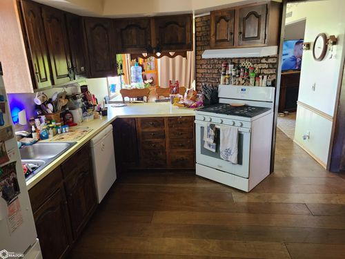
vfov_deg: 53.1
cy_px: 130
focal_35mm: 26
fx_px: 259
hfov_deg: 67.3
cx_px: 172
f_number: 1.8
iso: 250
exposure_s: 1/40
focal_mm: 5.4
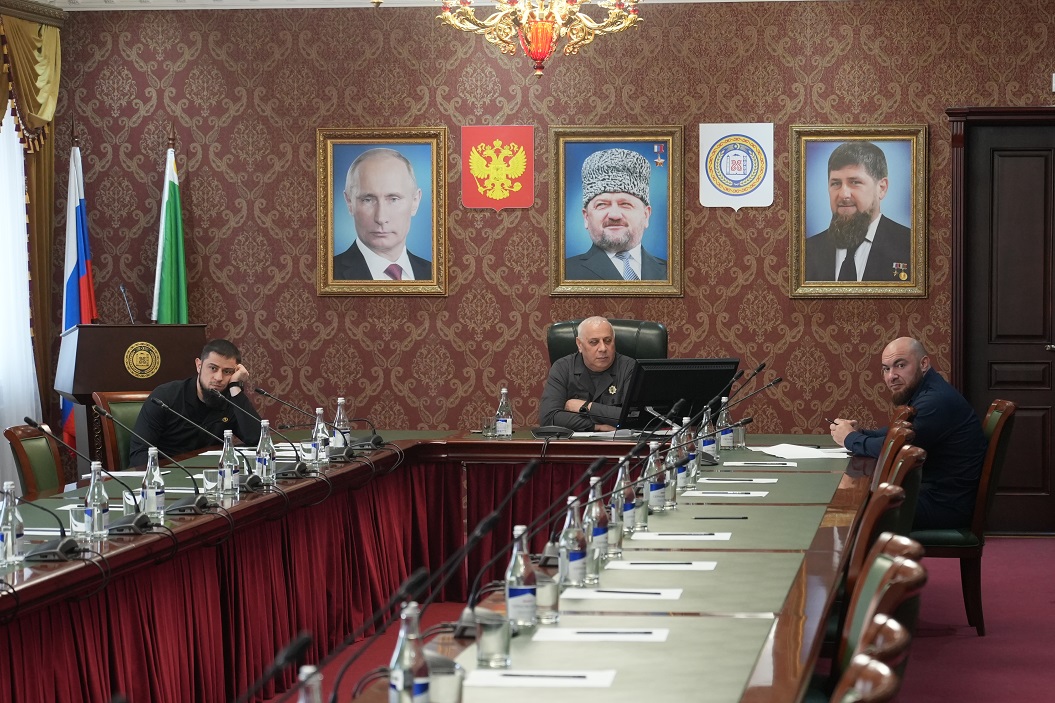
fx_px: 3076
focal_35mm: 105
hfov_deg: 19.5
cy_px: 352
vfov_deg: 13.0
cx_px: 528
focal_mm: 70
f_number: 4
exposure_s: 1/100
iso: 2500
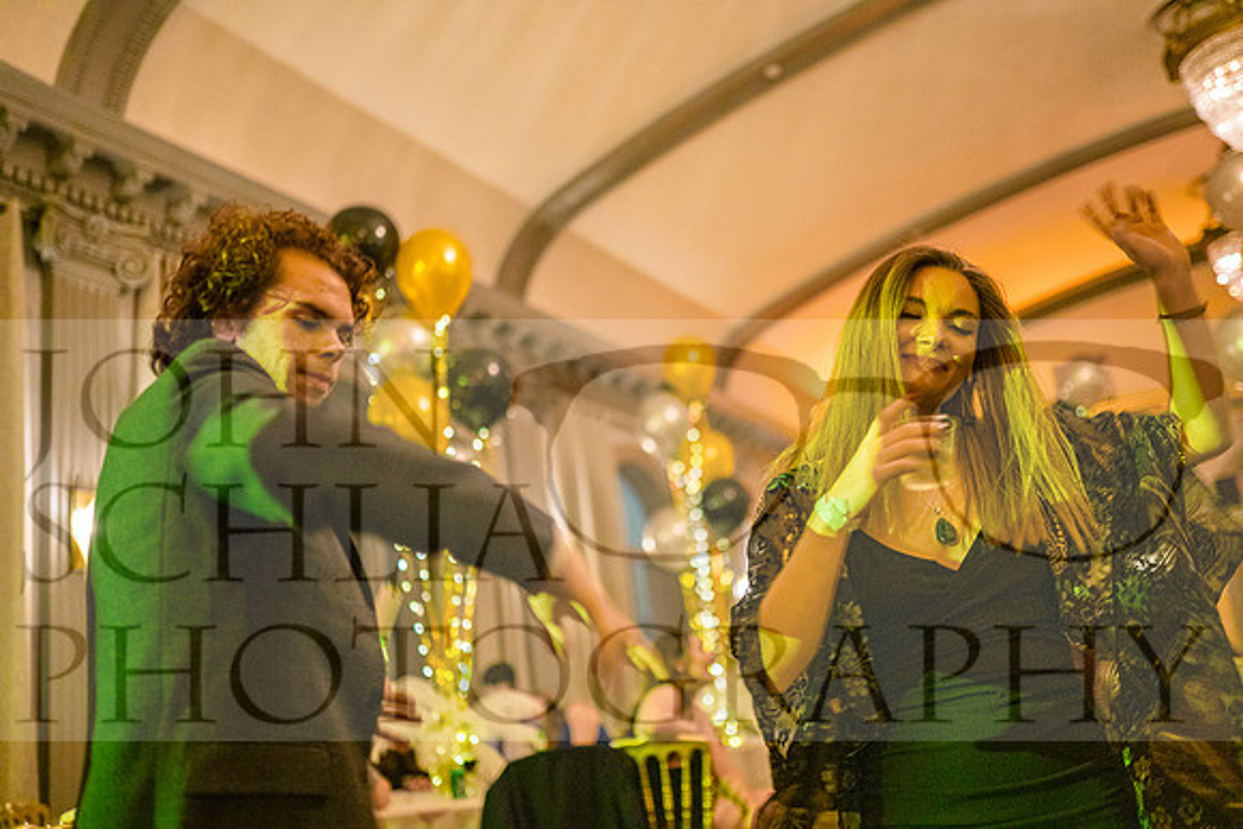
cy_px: 414
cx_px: 622
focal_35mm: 35
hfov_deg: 54.4
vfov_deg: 37.9
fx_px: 1209
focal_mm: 35
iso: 6400
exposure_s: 1/50
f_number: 1.4
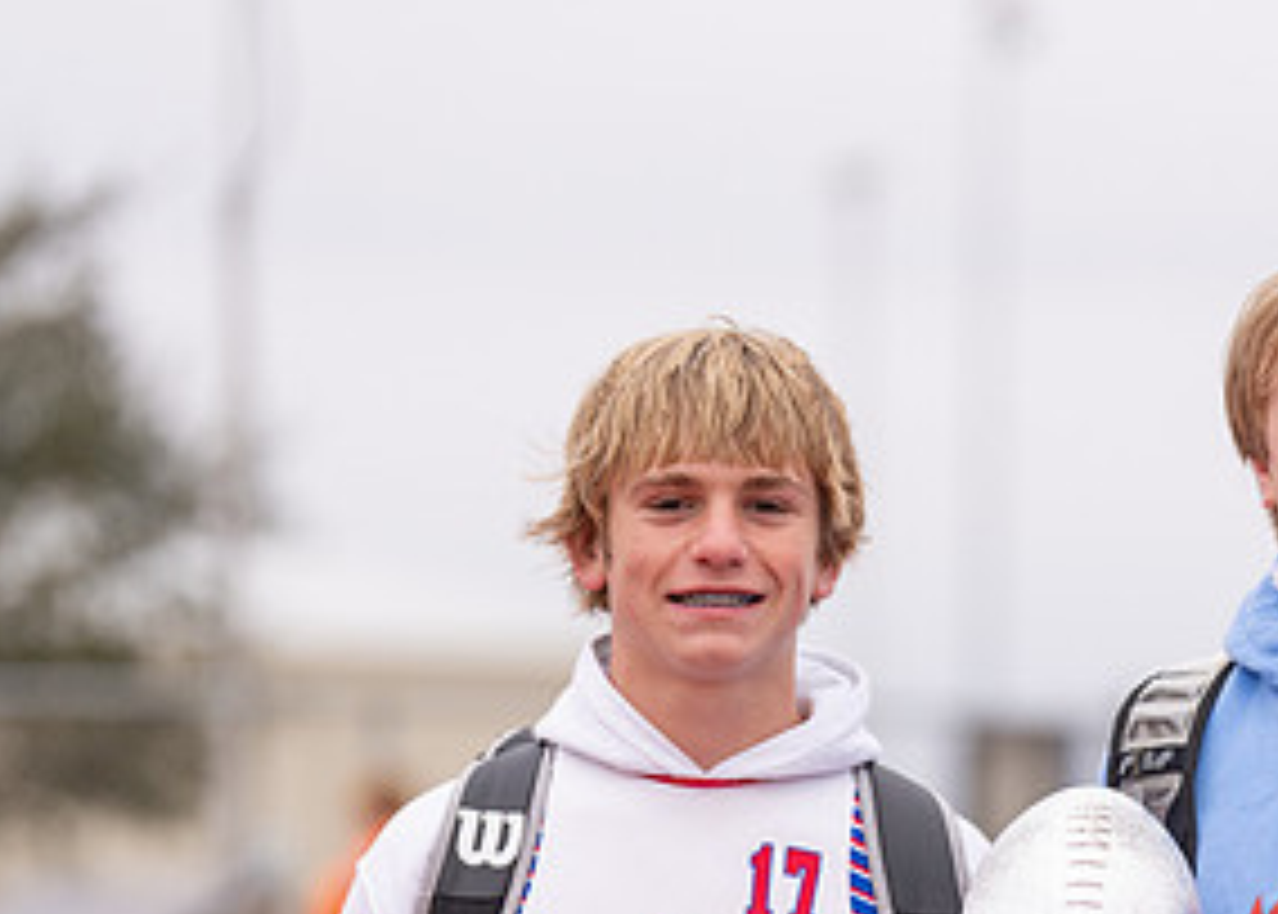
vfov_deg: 5.0
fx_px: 10492
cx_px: 1040
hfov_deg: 7.0
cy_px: 909
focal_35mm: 289
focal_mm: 135
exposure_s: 1/1000
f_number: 2.8
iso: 100
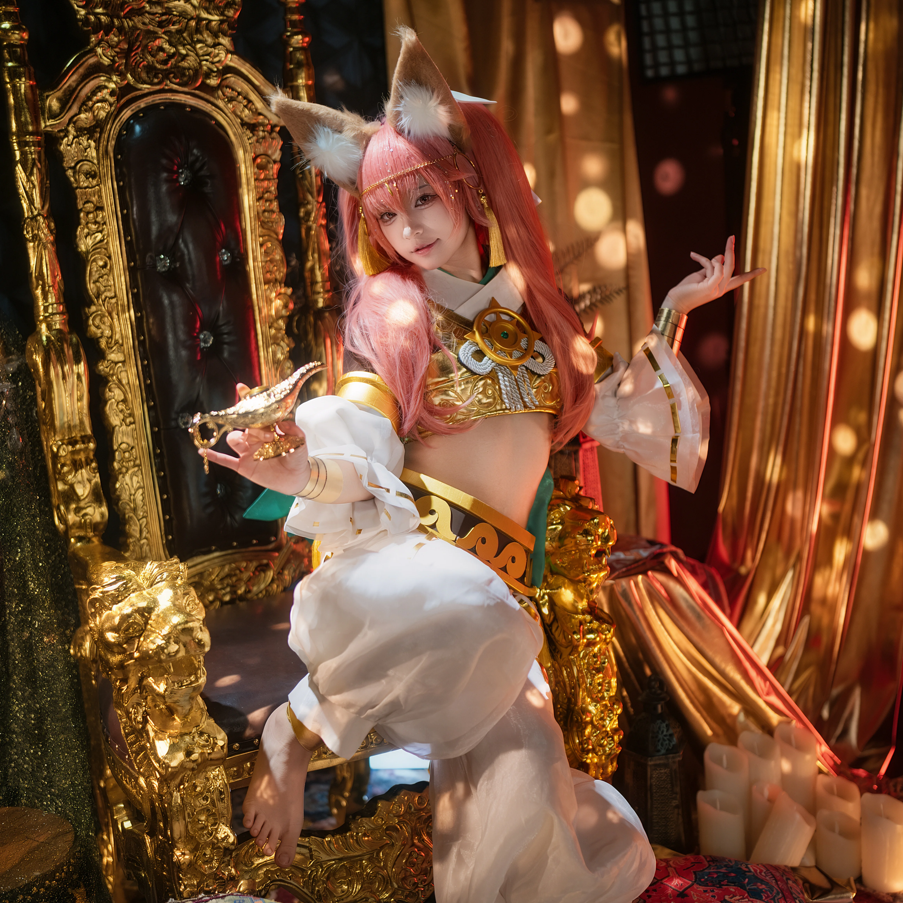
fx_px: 1328
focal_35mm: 45
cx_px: 452
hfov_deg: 37.6
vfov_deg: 37.5
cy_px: 488
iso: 200
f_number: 1.4
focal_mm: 35
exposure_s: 1/125
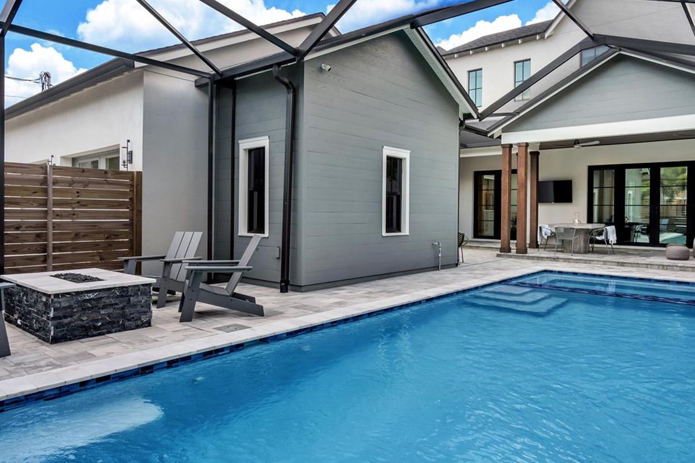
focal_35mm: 24
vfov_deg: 53.1
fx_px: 463
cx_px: 390
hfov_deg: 73.5
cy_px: 223
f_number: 9
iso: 100
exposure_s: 1/400
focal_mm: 16
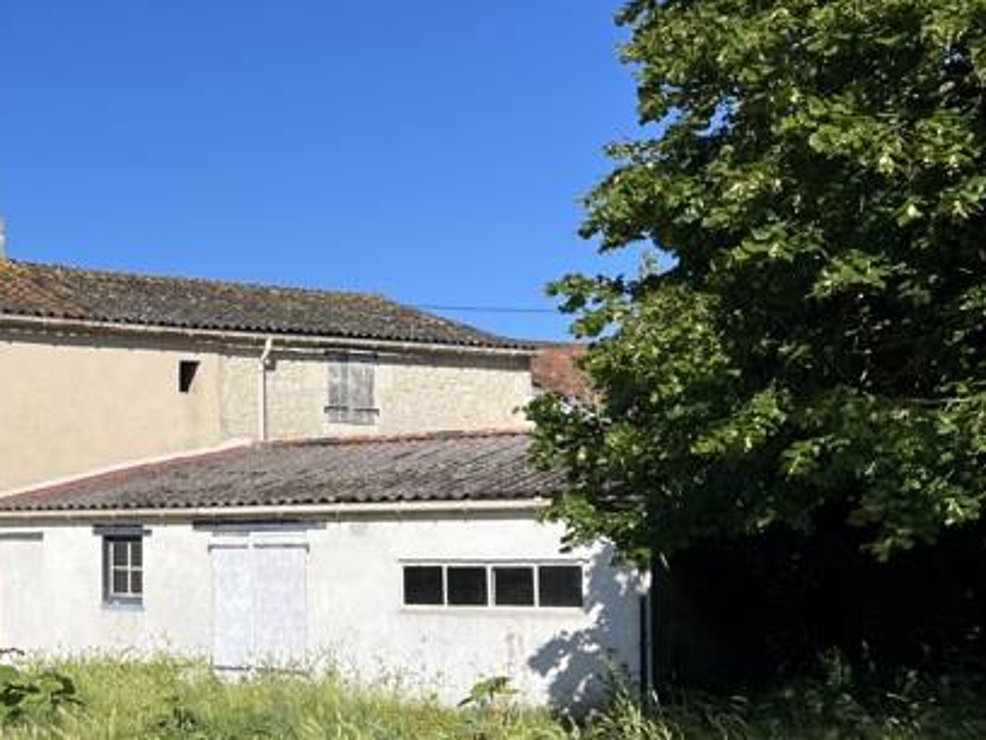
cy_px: 539
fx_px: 1453
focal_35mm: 51
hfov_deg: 34.8
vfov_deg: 28.2
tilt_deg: -0.3
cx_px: 51
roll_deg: +0.3
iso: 50
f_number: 1.6
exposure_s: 1/5848
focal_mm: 5.1
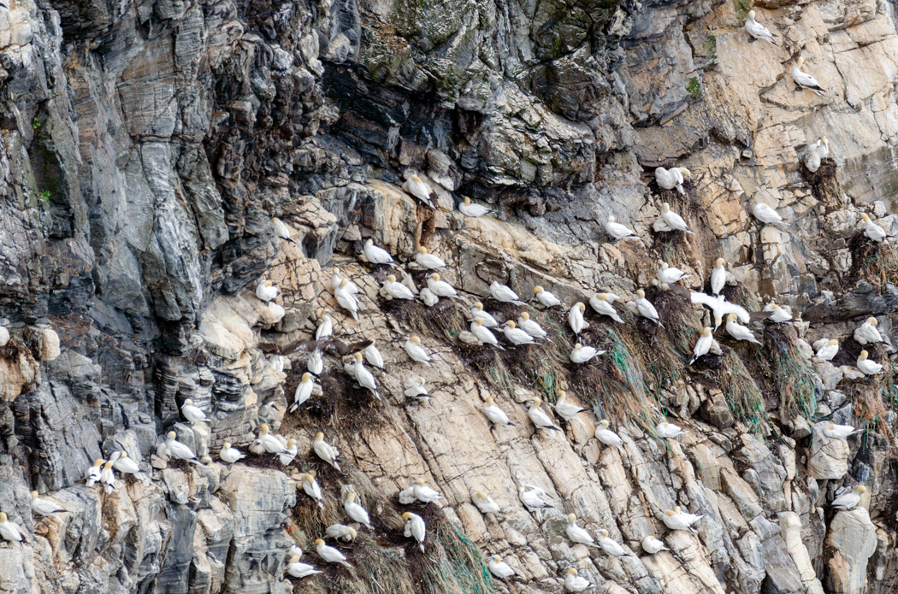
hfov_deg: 2.3
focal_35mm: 900
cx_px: 449
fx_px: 22399
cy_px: 297
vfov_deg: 1.5
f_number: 6.7
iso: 400
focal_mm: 600
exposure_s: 1/350
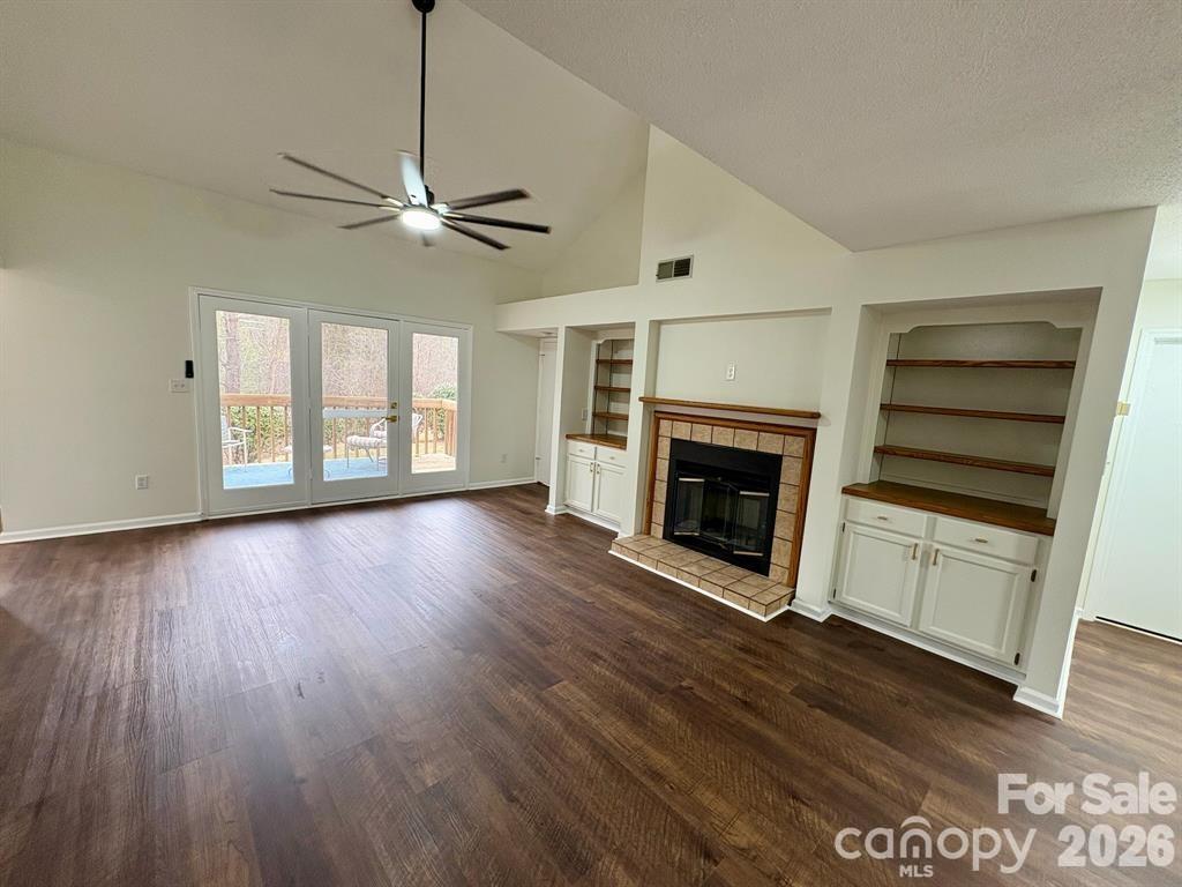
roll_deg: -3.6
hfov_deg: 102.1
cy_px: 444
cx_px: 591
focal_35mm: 14
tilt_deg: -7.2
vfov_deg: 85.7
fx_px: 478
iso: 160
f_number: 2.2
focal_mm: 2.22
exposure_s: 1/60
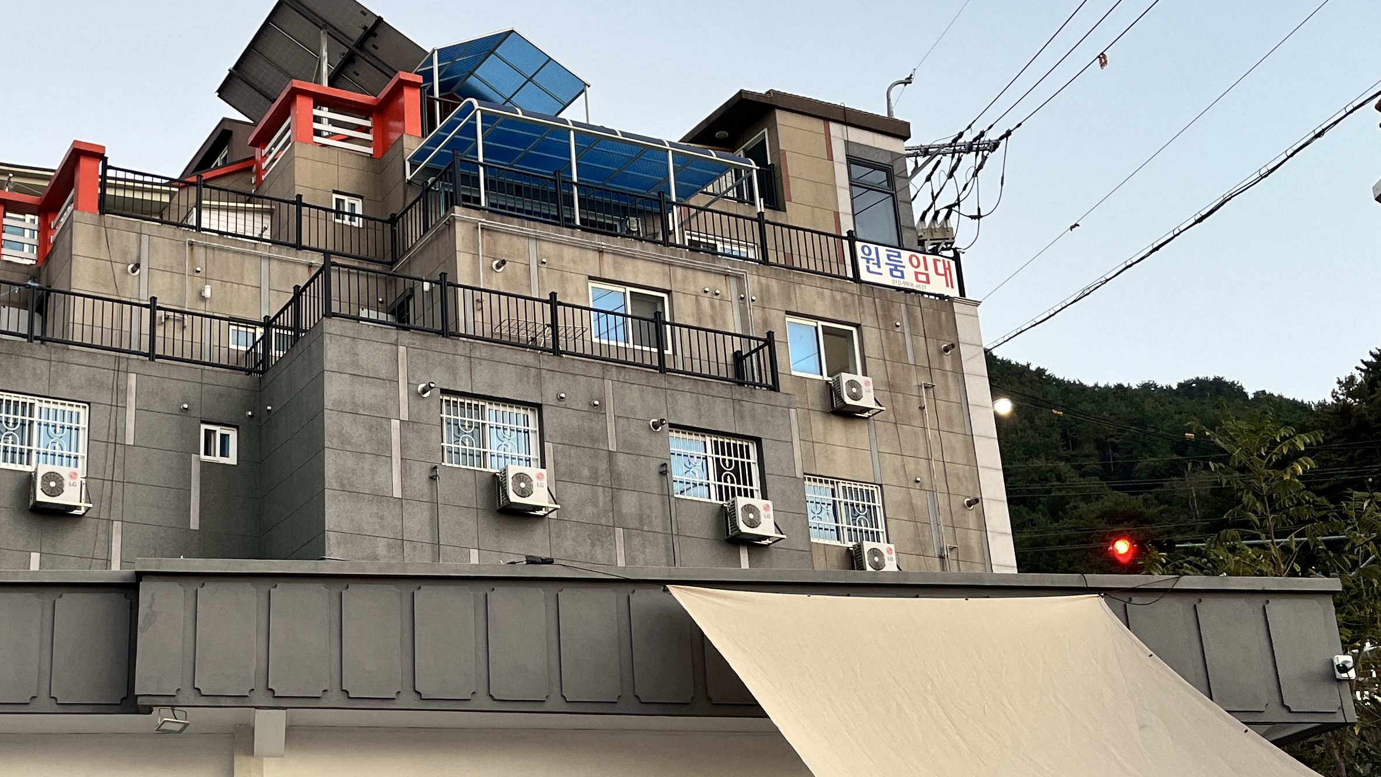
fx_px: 1758
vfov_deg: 24.9
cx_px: 322
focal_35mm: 48
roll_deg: +0.2
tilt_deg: +19.5
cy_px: 420
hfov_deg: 41.4
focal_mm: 5.1
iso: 125
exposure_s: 1/121
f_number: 1.6
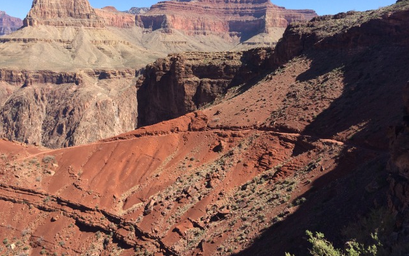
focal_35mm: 31
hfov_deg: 61.2
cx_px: 204
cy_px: 112
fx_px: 346
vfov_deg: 40.5
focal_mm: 4.15
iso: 32
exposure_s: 1/1325
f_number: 2.2
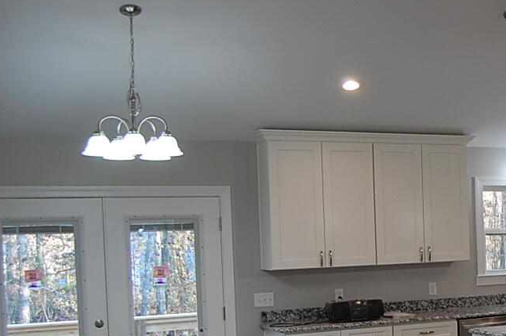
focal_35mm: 63
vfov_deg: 21.4
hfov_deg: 28.6
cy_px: 247
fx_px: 885
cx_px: 573
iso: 400
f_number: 4
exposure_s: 1/60
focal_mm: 18
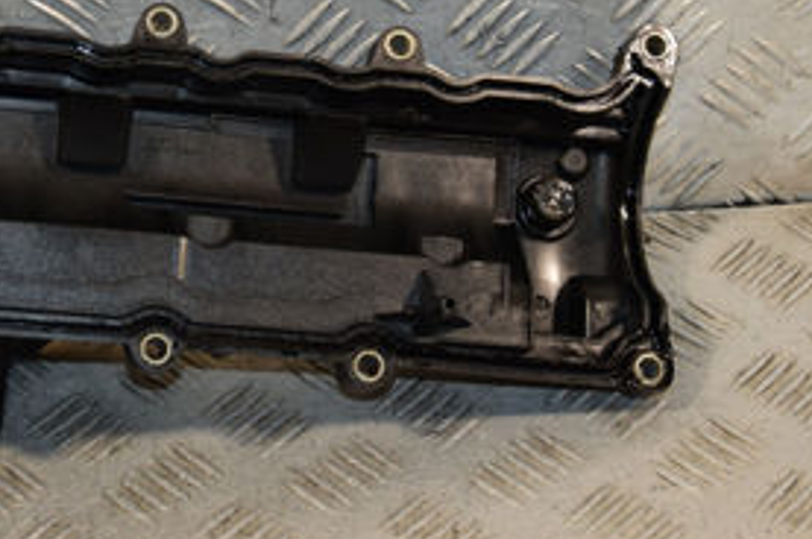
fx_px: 2501
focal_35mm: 111
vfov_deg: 12.2
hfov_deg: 18.4
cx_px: 281
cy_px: 79
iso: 800
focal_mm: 32
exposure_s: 1/200
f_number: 5
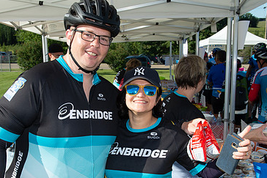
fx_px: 378
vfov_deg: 26.2
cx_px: 112
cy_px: 131
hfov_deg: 38.8
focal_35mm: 51
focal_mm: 32
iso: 200
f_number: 9
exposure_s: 1/400
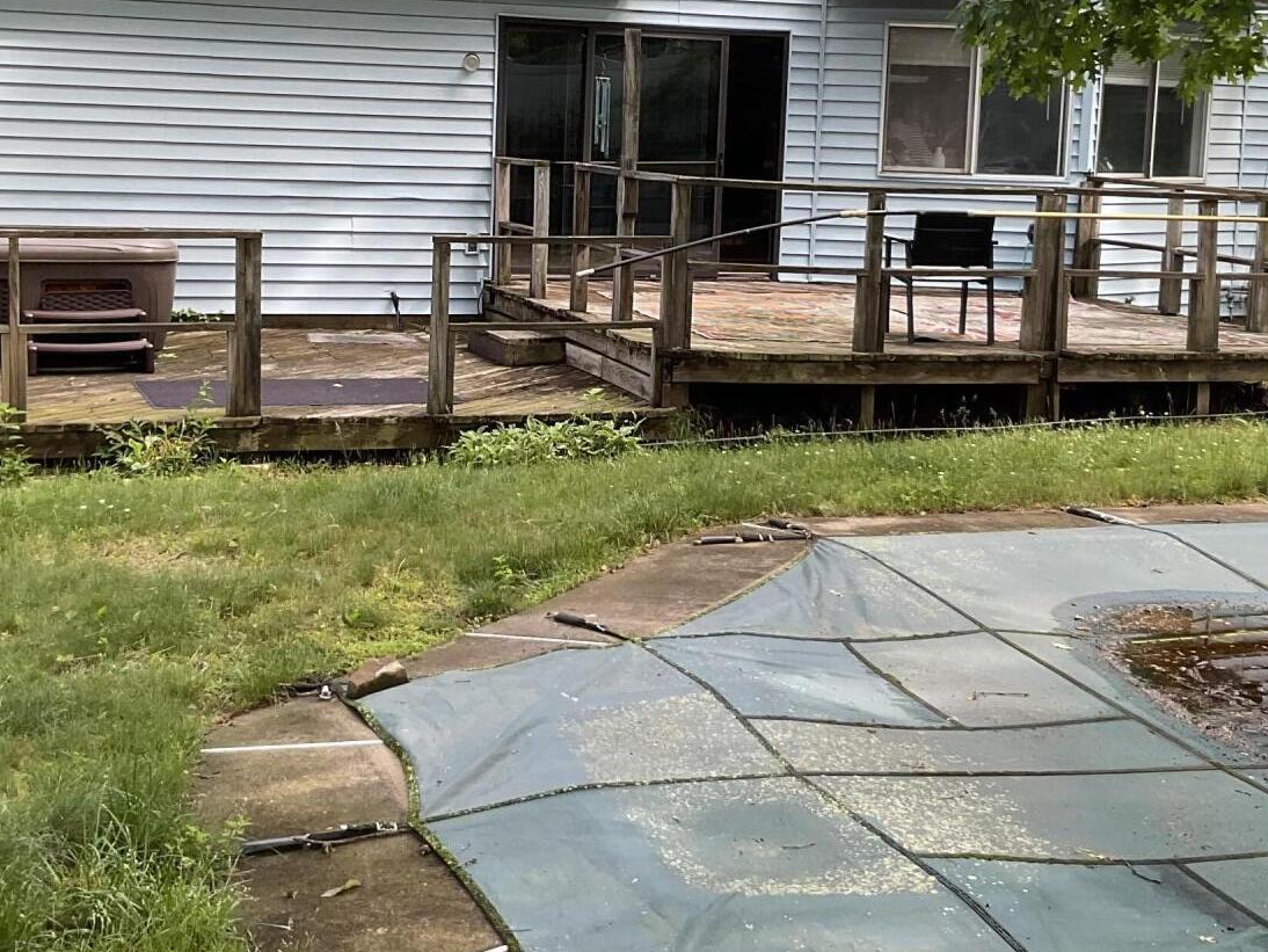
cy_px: 307
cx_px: 641
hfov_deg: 36.2
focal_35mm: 53
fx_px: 1942
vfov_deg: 27.3
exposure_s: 1/241
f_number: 1.8
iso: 16
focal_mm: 3
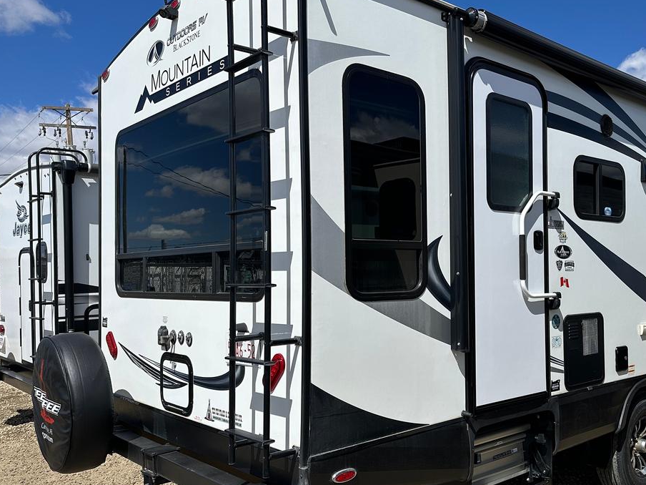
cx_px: 449
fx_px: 635
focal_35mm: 34
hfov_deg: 52.5
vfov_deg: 41.7
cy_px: 267
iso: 80
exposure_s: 1/8197
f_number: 1.78
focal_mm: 6.86
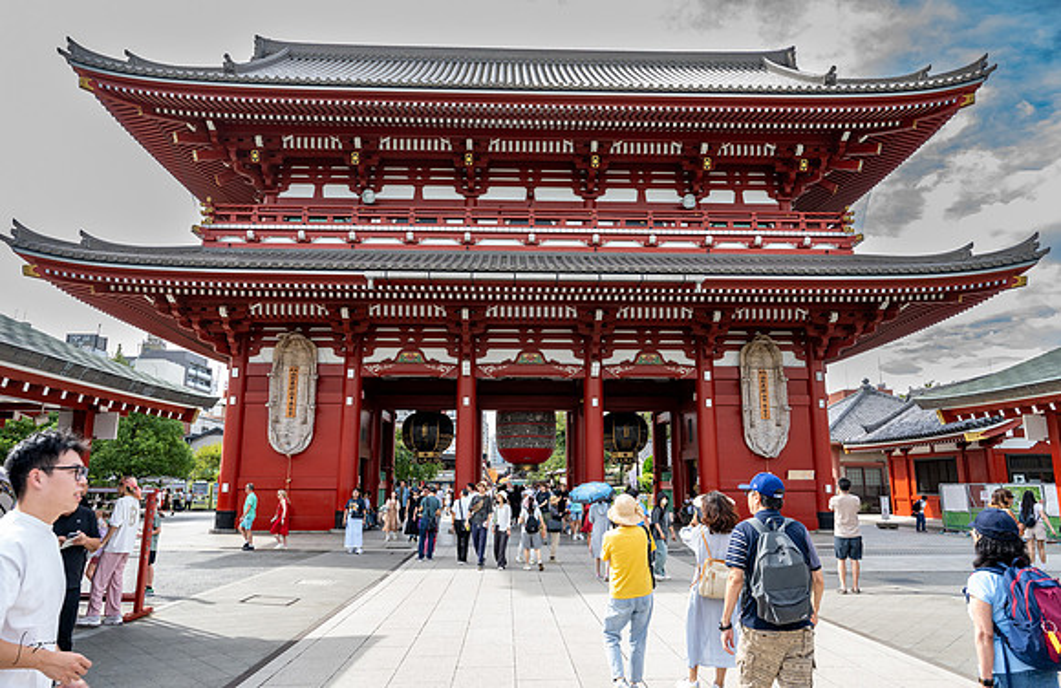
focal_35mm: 25
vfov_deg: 51.2
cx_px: 531
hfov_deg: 72.9
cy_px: 335
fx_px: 718
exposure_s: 1/320
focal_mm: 24
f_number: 8
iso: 900
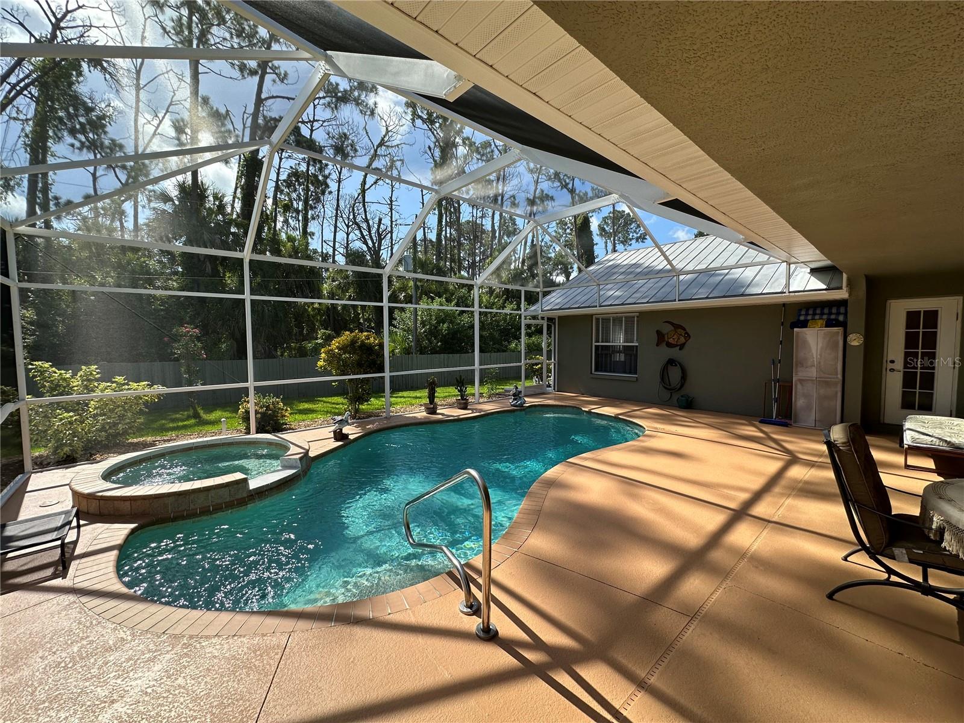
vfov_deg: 85.7
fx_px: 390
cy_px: 362
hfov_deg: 102.1
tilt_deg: -3.2
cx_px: 482
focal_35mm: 14
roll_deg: -0.8
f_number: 2.2
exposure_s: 1/643
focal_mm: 2.22
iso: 40
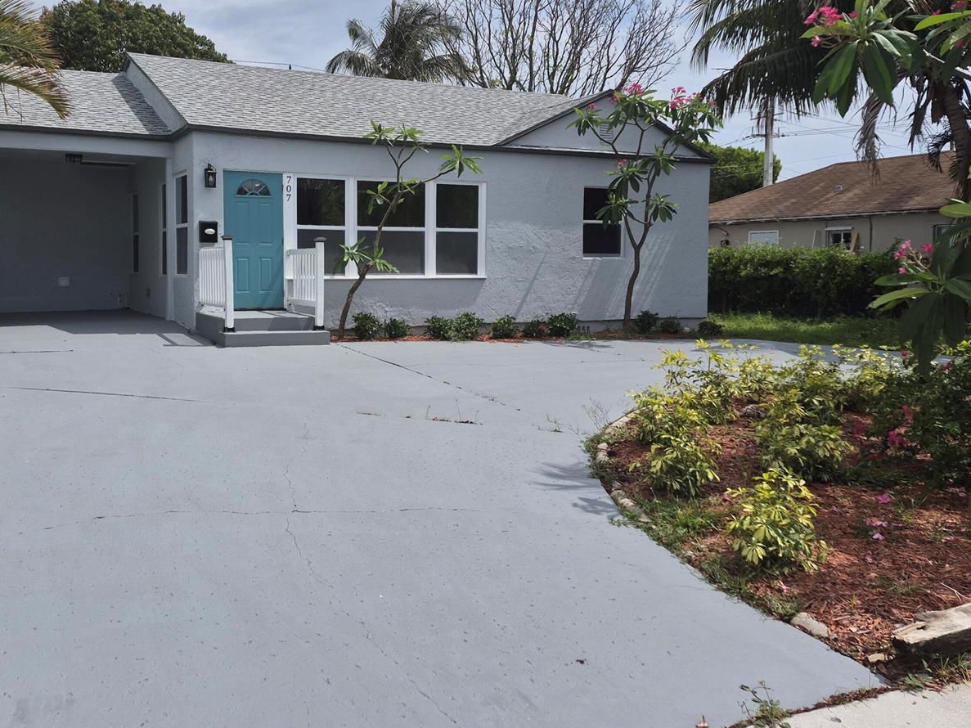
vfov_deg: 45.2
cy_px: 289
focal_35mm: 31
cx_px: 361
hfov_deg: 57.6
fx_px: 869
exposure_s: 1/3400
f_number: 1.8
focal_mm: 5.4
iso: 25
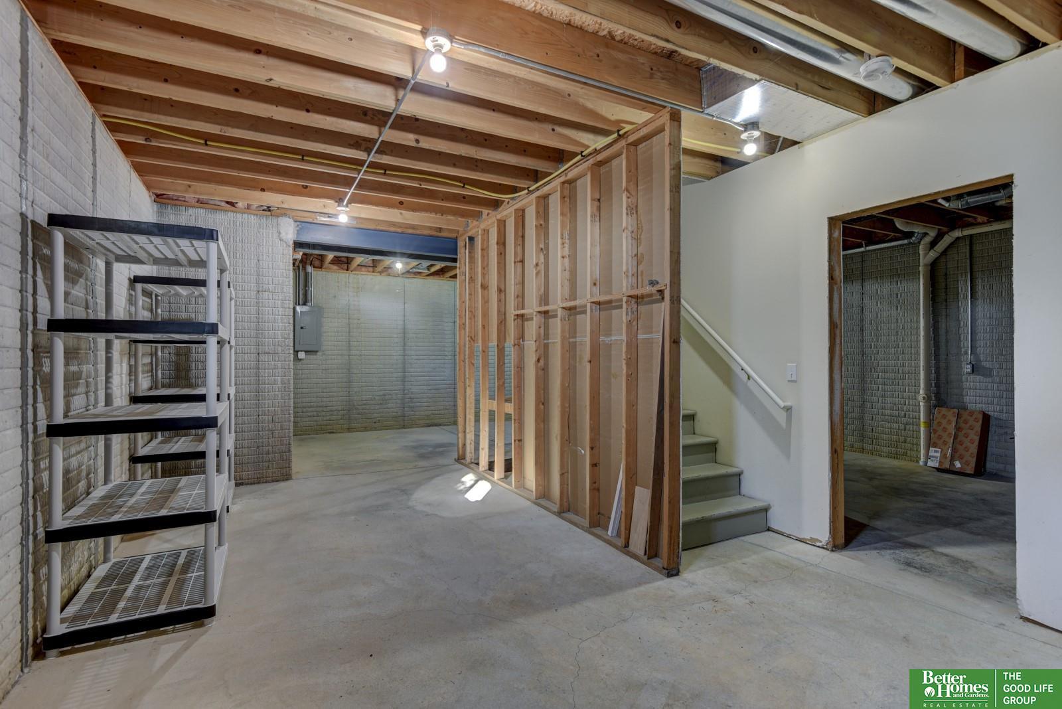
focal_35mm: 24
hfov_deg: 73.7
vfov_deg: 53.2
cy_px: 354
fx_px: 708
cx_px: 531
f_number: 8
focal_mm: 24
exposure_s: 1/3.33
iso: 400
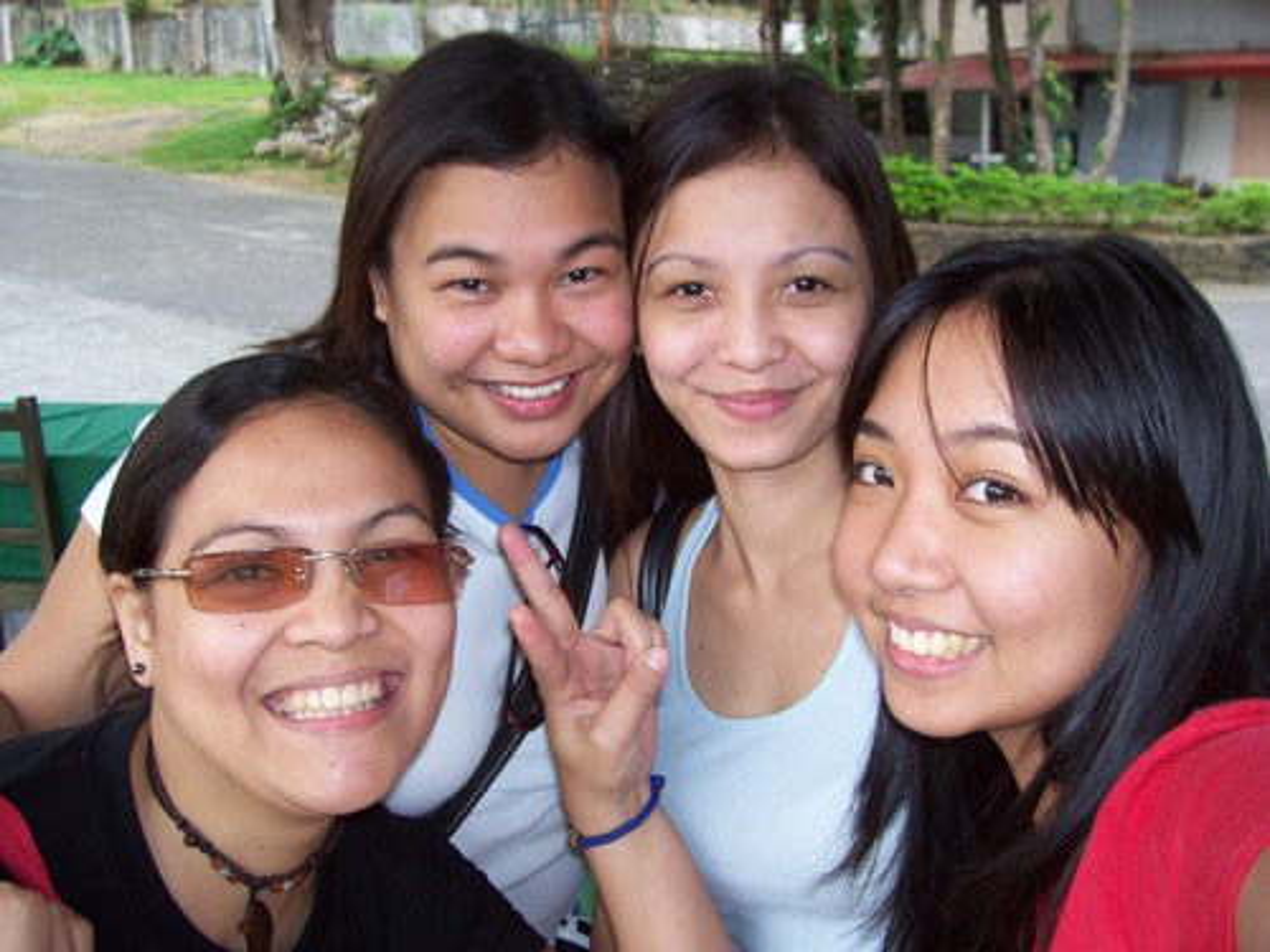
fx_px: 1247
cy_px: 476
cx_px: 635
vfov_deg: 41.8
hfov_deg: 54.0
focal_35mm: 34
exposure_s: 1/64
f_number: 2.7
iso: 80
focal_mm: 5.6
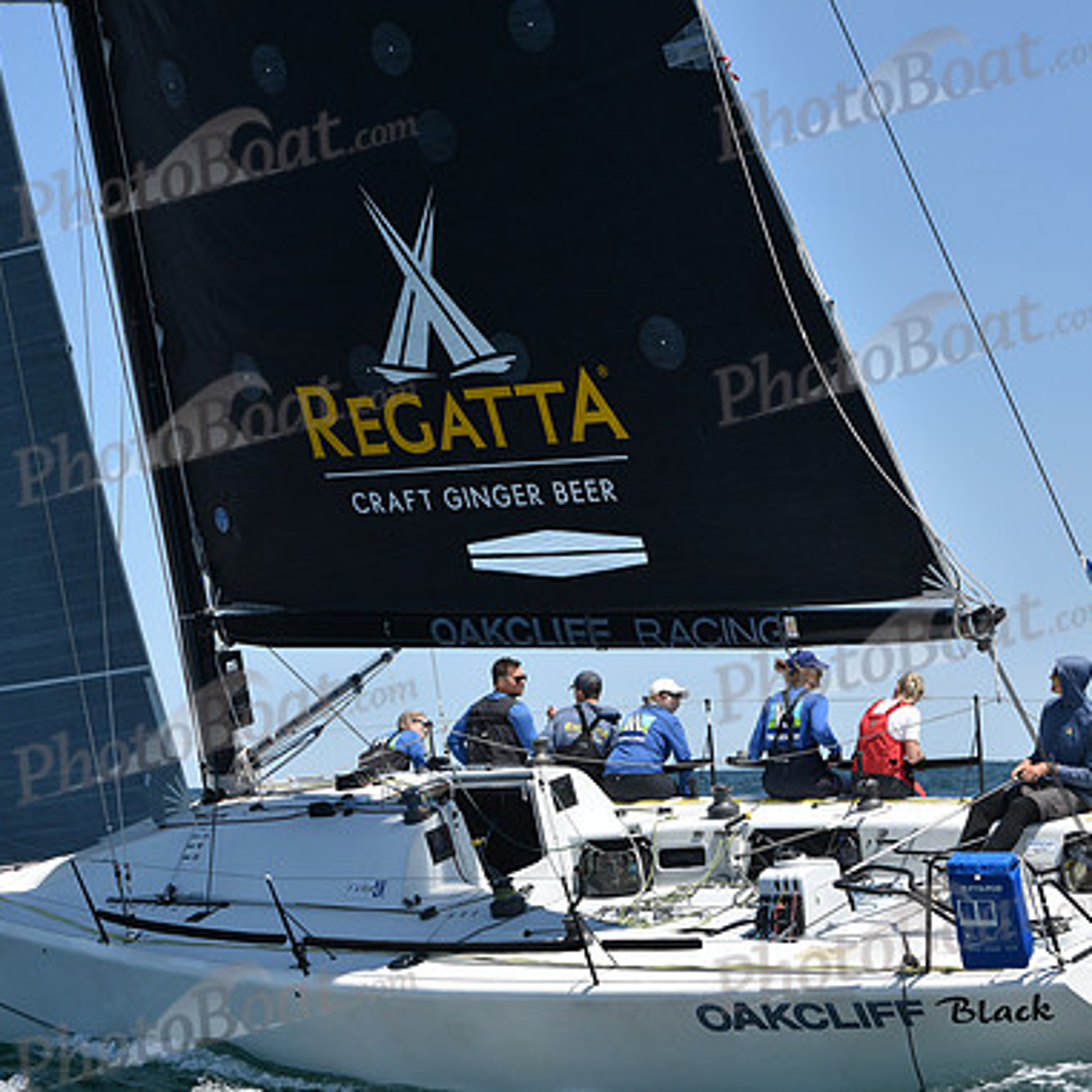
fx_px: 3462
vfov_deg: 17.9
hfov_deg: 17.9
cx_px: 567
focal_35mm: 97
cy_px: 540
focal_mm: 75
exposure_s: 1/1000
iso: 250
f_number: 8
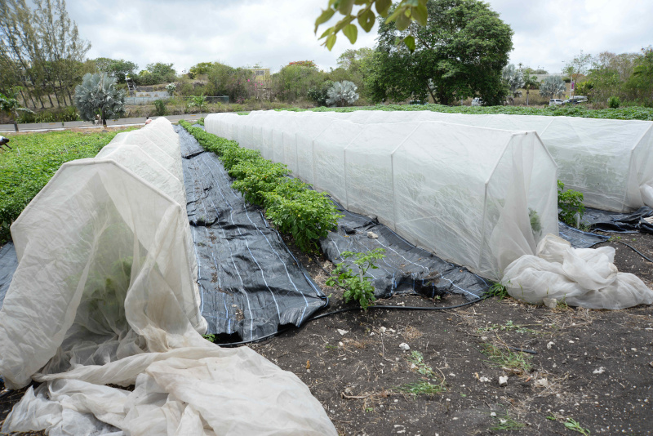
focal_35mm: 24
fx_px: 435
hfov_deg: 73.7
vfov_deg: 53.2
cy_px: 218
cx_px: 326
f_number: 10
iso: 160
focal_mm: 24
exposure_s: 1/500
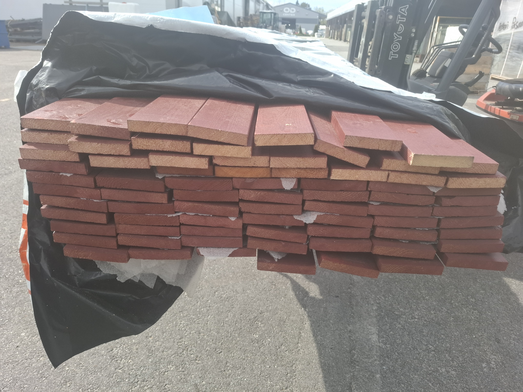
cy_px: 196
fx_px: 347
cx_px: 262
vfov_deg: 58.9
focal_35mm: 23
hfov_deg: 73.9
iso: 50
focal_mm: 5.54
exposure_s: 1/647
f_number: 1.8
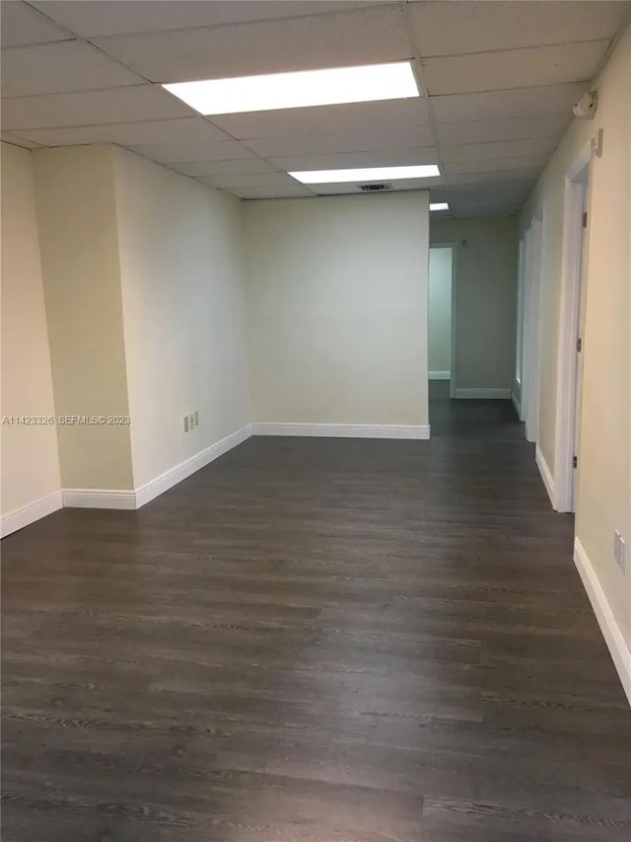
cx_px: 316
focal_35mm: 29
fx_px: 705
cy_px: 421
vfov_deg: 61.7
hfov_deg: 48.2
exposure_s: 1/30
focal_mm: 4.15
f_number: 2.2
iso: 64
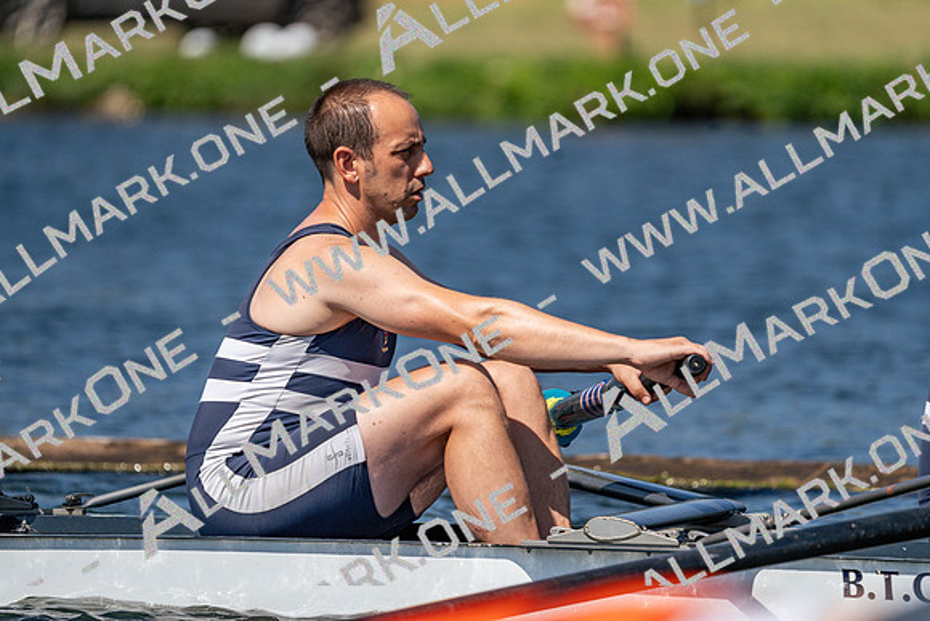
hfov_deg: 4.5
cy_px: 310
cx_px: 465
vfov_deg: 3.0
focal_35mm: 456
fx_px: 11782
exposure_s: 1/2000
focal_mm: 456
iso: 200
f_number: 6.3
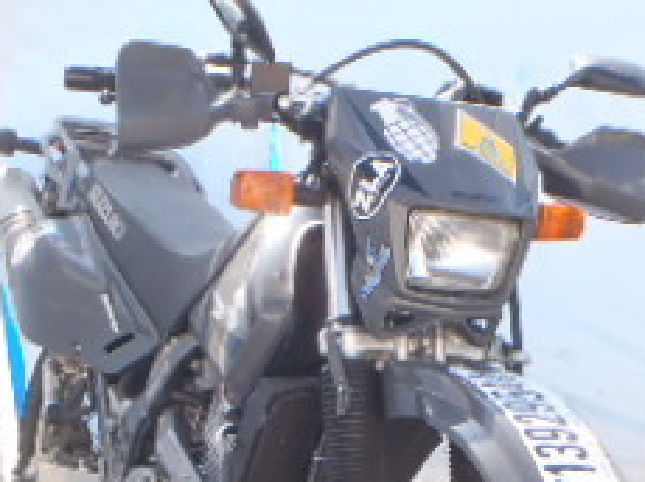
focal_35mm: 78
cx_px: 345
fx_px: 1452
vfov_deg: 17.9
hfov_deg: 25.0
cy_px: 586
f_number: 4.5
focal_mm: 5
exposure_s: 1/160
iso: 80
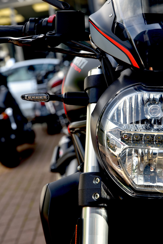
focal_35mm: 70
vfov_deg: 28.8
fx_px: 475
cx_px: 82
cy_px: 122
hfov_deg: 19.5
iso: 100
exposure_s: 1/125
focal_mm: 70
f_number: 5.6
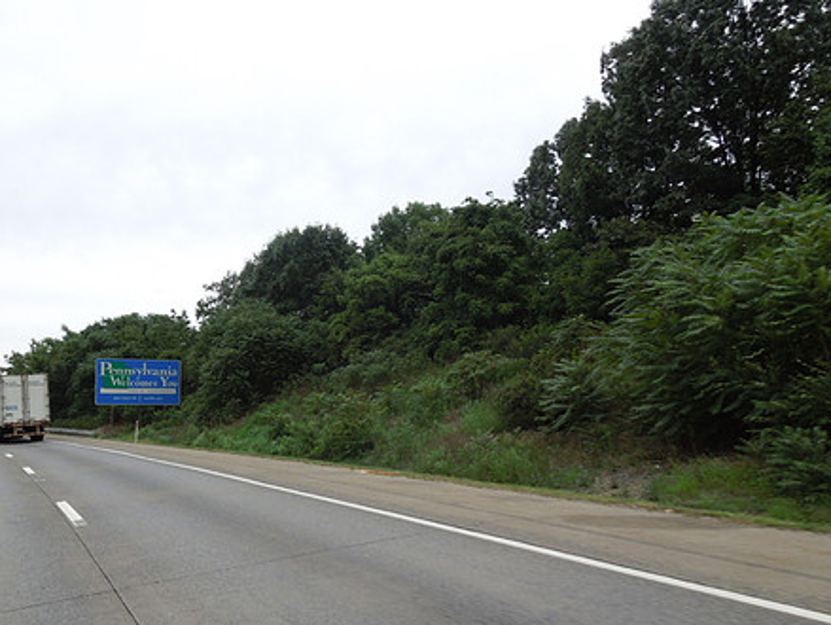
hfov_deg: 55.2
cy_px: 363
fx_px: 793
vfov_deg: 42.9
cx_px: 367
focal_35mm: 33
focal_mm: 4.5
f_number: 3.3
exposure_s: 1/500
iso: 100
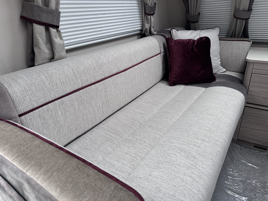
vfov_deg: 56.8
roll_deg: +3.1
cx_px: 134
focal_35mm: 24
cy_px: 100
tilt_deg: -24.0
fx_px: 186
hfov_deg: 71.6
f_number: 1.78
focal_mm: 6.86
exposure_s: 1/121
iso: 160
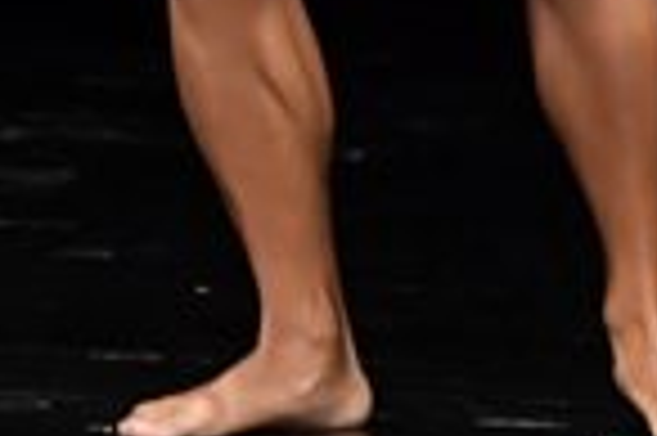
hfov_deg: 1.3
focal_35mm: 1595
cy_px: -494
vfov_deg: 0.9
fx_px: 29076
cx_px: 407
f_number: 5.6
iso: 3200
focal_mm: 200
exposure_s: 1/400
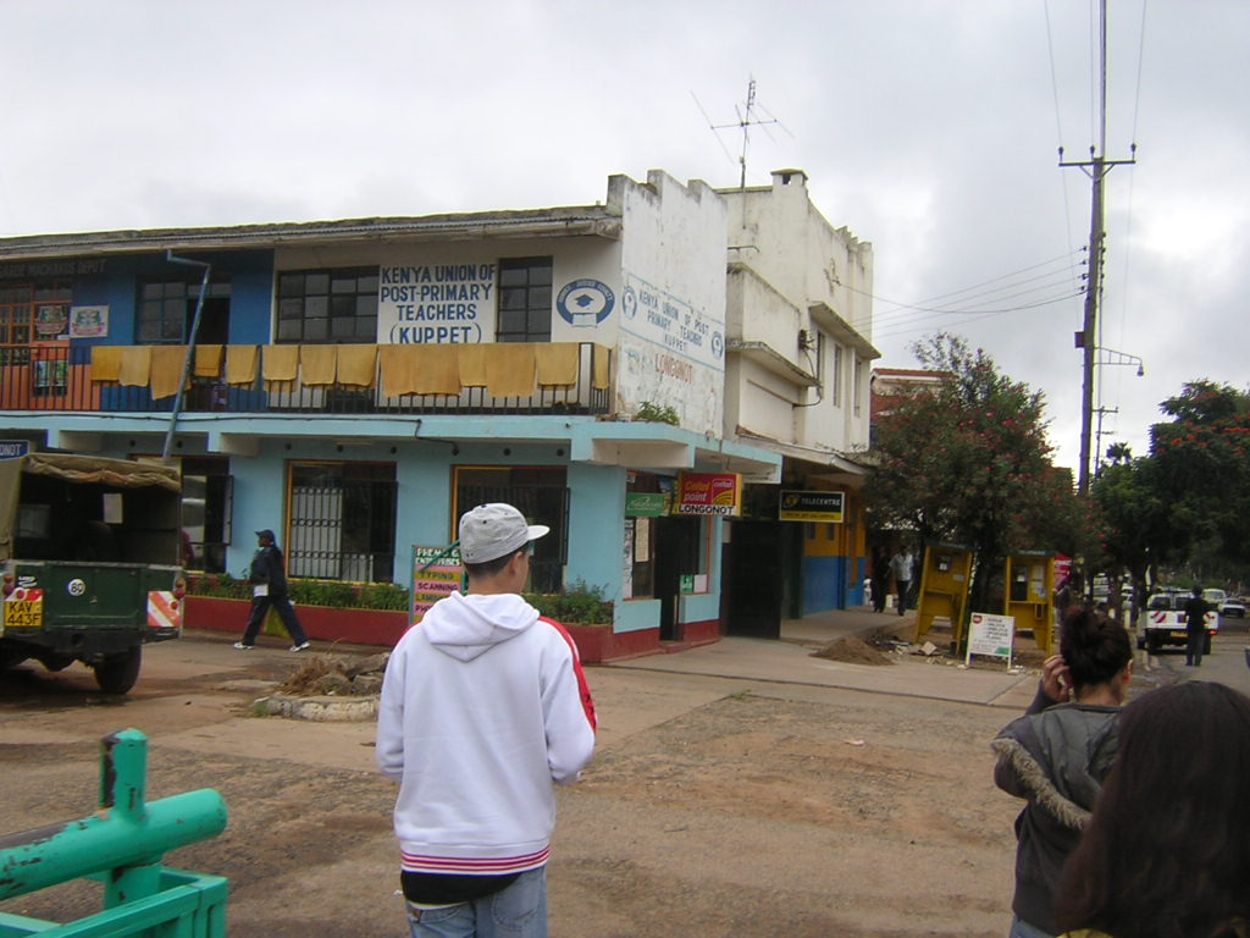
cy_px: 469
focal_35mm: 36
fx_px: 1300
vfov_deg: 39.7
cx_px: 625
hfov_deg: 51.4
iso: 100
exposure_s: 1/178
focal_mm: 4.7
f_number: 5.2
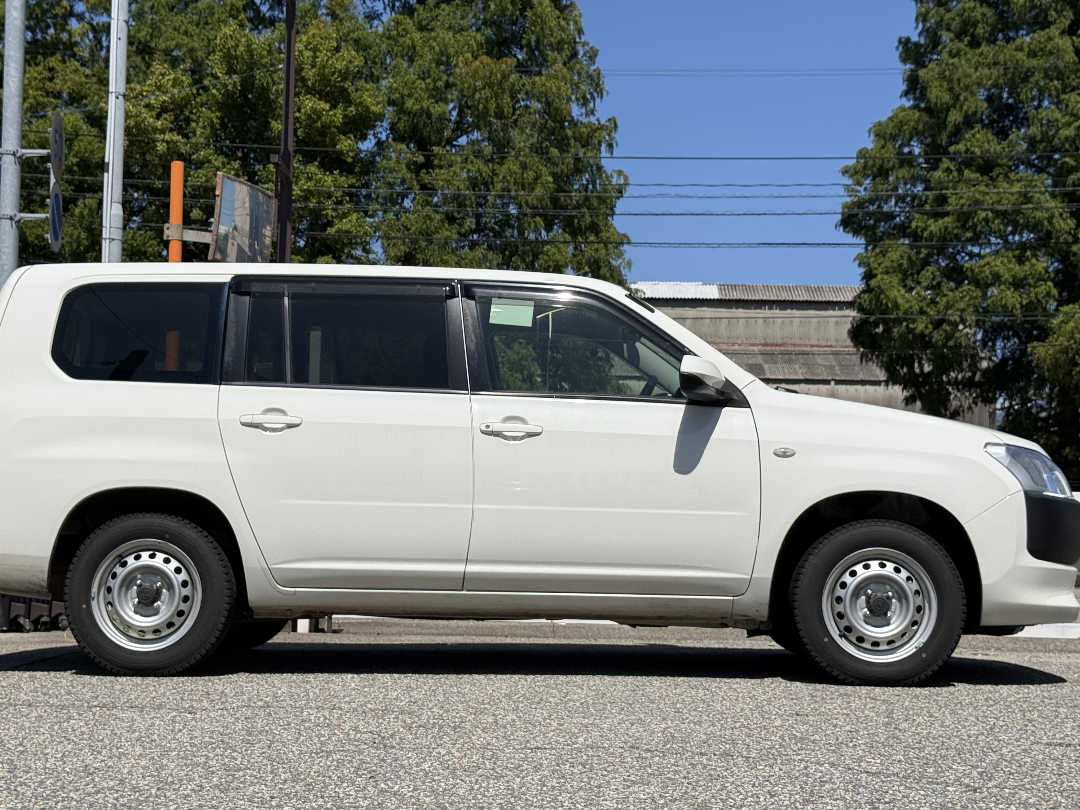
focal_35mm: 58
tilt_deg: +4.7
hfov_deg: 33.2
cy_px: 395
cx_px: 502
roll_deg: -1.6
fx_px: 1810
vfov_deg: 25.2
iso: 64
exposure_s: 1/9901
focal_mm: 6.76
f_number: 1.78
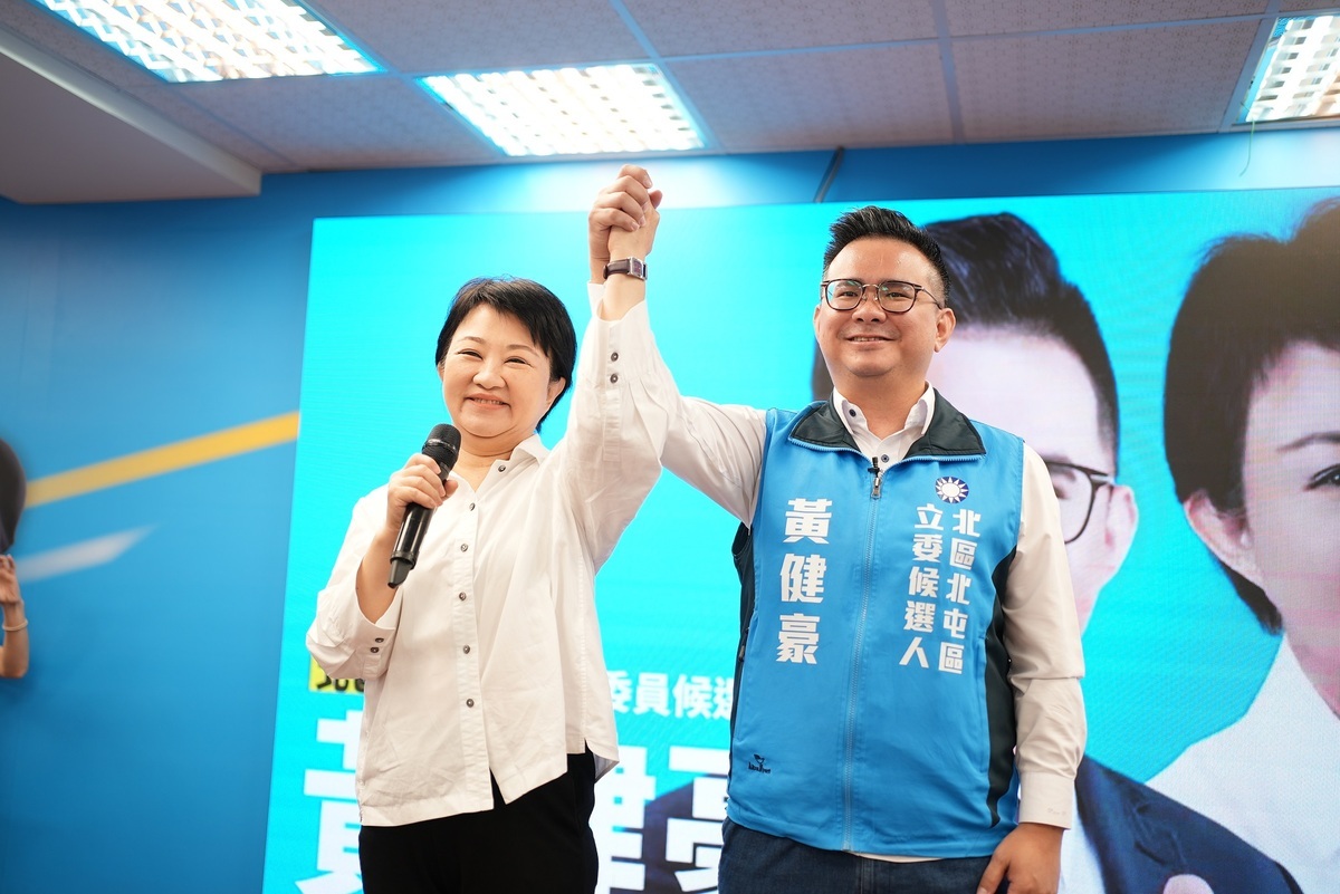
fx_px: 1303
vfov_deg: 37.9
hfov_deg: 54.4
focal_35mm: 35
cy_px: 447
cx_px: 670
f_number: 1.8
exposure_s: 1/125
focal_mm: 35
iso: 125
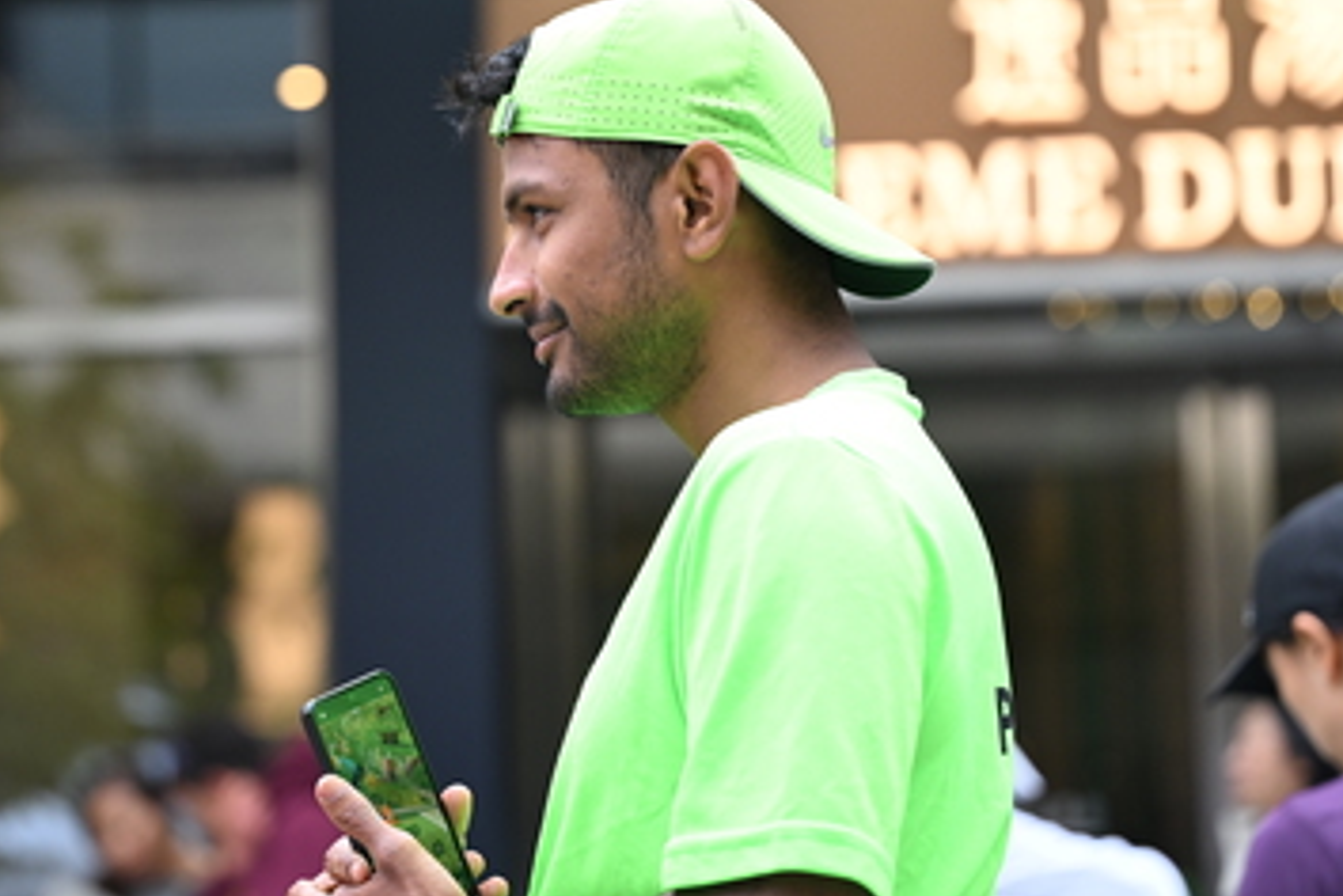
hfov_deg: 14.1
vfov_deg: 9.4
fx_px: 5446
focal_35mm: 146
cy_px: 207
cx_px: 546
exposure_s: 1/1250
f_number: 2.8
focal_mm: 94
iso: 640
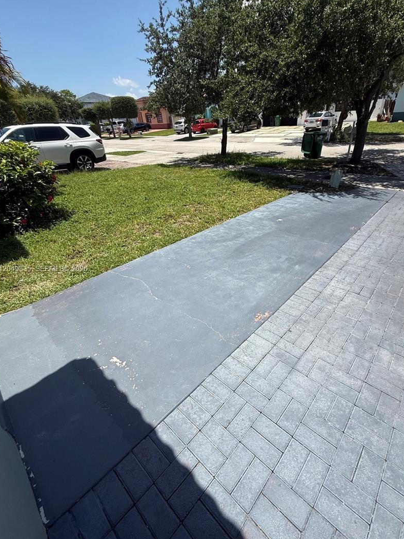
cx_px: 224
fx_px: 249
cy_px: 270
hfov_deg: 77.9
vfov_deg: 94.5
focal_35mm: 16
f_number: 2.2
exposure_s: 1/2320
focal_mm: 2.22
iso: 50
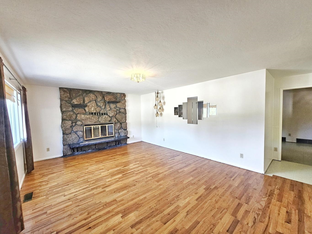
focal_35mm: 13
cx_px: 156
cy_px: 117
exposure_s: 1/60
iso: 200
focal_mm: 2.2
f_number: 2.2
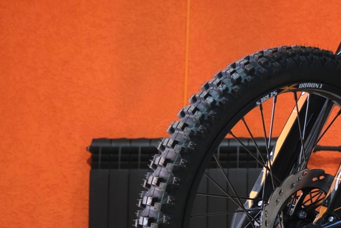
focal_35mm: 169
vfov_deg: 8.1
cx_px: 504
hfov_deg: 11.7
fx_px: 1601
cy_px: 81
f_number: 4
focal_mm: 35.8
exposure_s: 1/100
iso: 1250
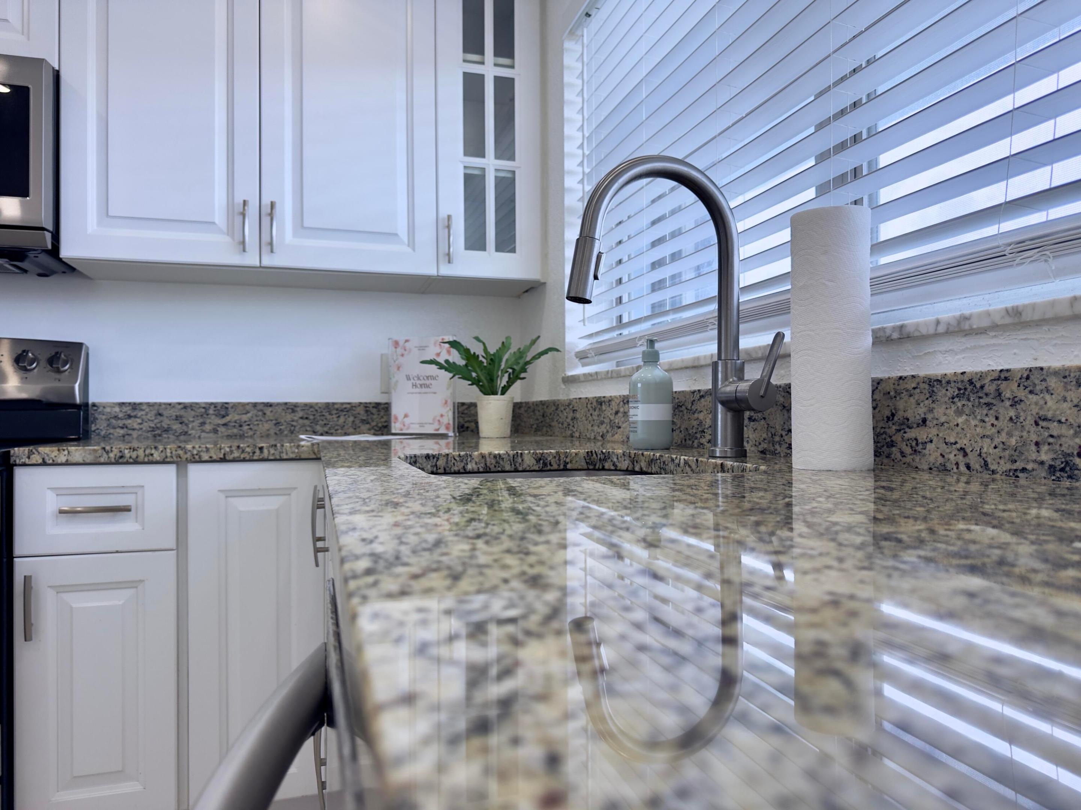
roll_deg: +0.2
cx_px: 540
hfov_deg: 71.6
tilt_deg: +0.1
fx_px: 749
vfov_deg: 56.8
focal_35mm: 24
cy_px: 405
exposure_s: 1/270
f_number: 1.78
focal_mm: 6.76
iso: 80
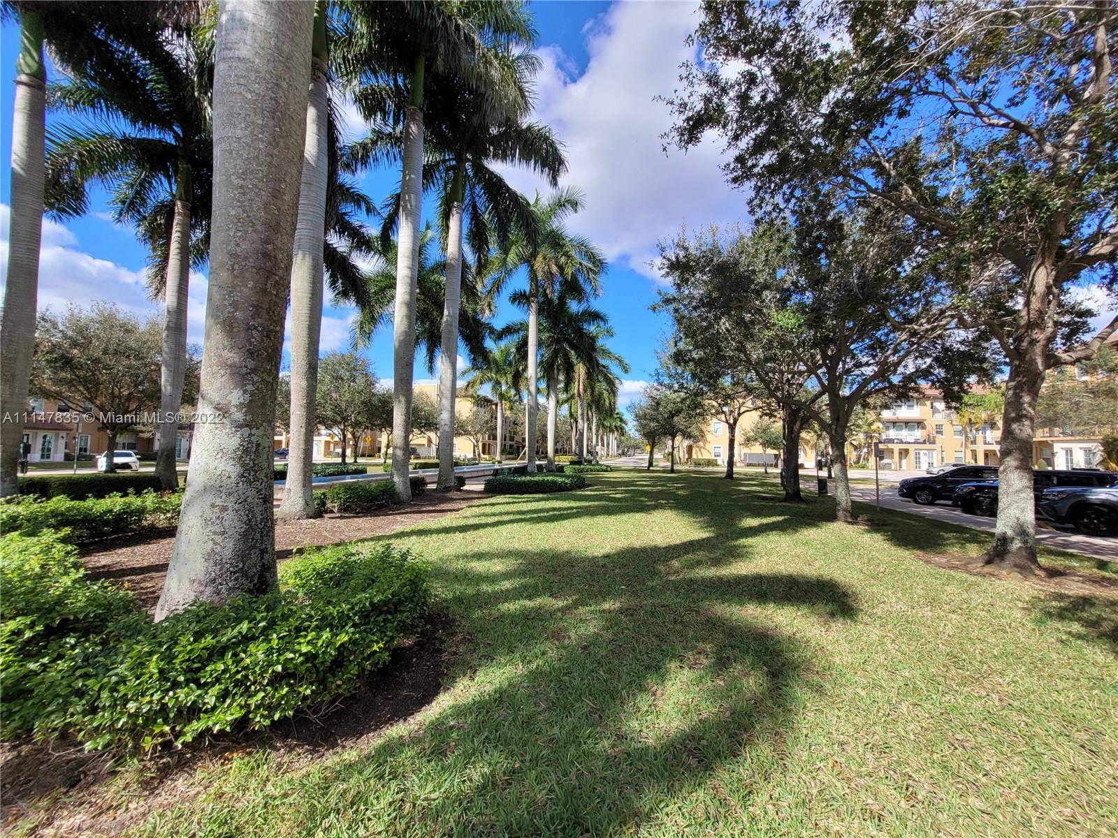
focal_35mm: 13
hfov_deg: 106.2
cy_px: 419
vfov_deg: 89.9
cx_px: 559
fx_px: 420
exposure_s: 1/892
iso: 40
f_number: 2.2
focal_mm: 1.74
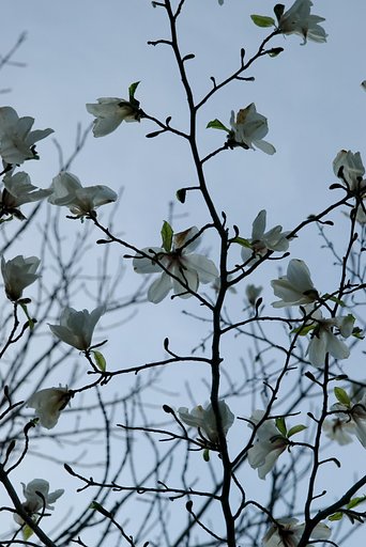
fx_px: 1713
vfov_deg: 18.2
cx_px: 183
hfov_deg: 12.2
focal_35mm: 112
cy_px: 274
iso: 200
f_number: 8
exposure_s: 1/400
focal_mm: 75
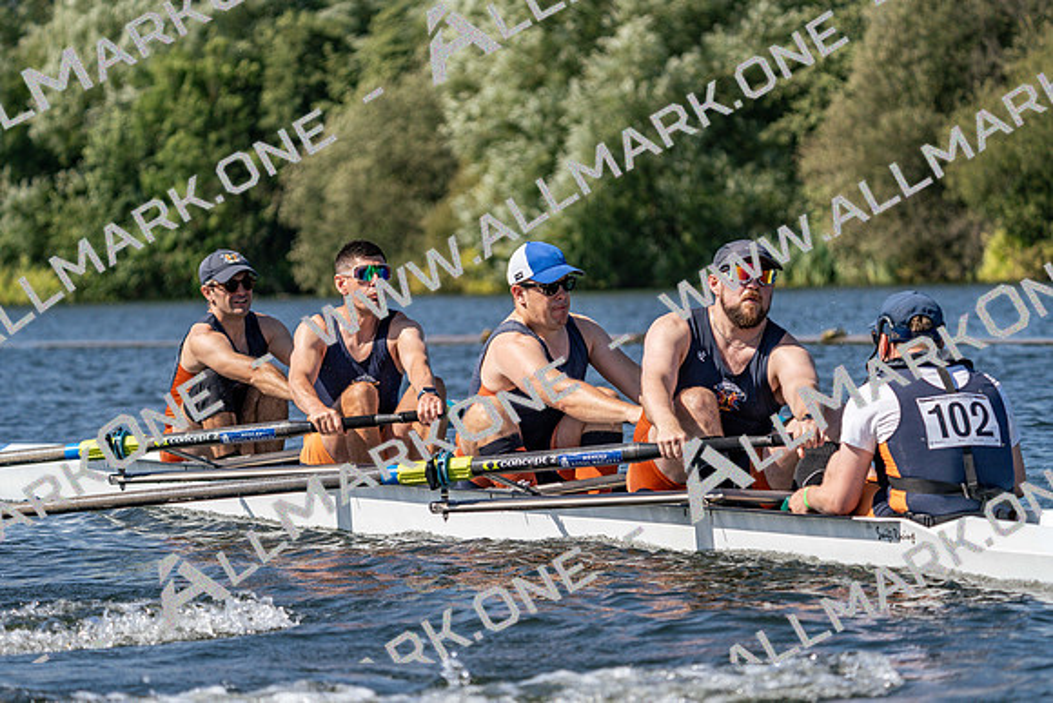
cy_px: 352
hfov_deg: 10.3
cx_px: 526
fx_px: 5851
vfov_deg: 6.9
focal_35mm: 200
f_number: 5.6
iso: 250
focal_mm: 200
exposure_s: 1/2000
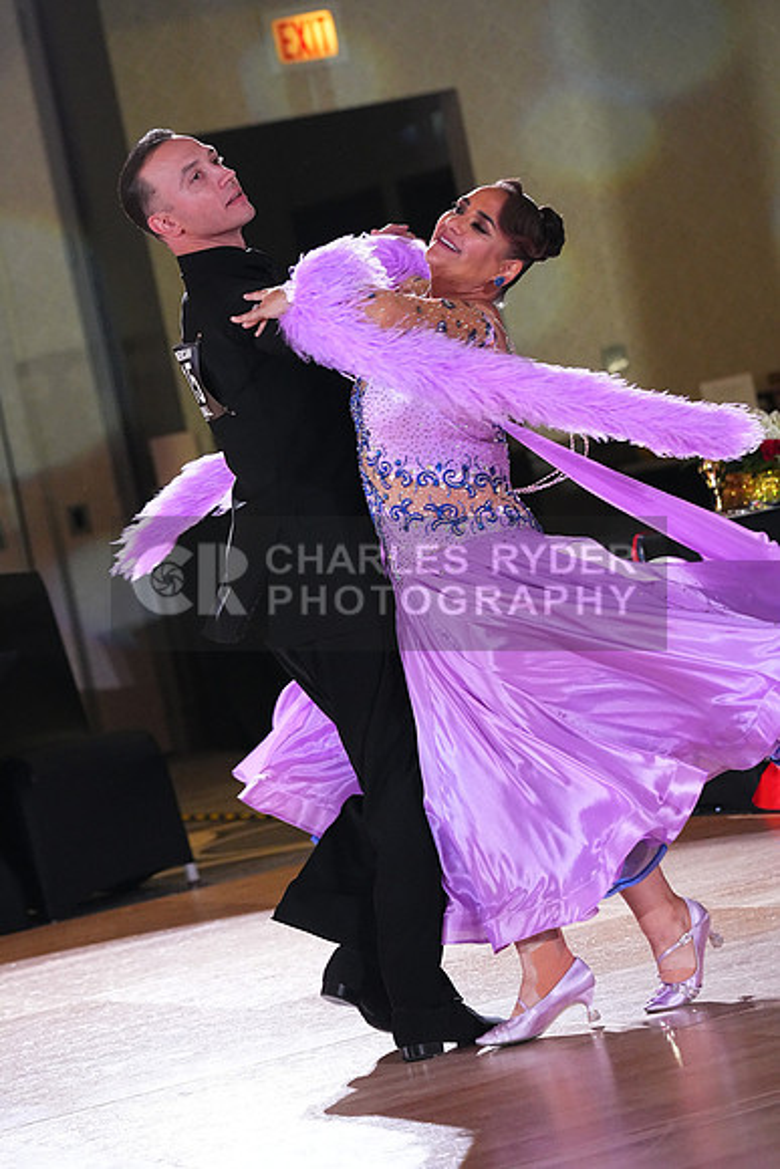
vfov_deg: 12.9
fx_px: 5164
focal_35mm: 159
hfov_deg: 8.6
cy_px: 584
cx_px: 390
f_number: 5
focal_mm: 159
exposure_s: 1/400
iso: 8000
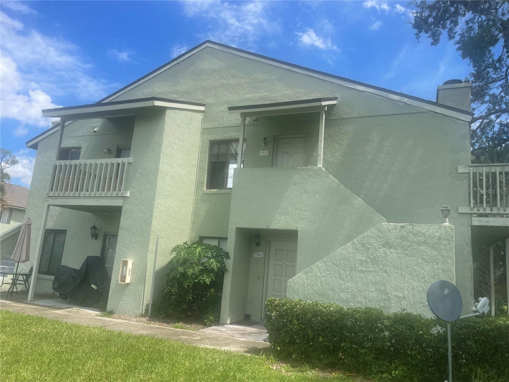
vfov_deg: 53.1
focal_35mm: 26
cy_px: 191
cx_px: 254
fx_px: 382
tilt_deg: +10.6
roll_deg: -3.9
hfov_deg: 67.3
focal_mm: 4.2
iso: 32
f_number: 1.6
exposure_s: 1/2564
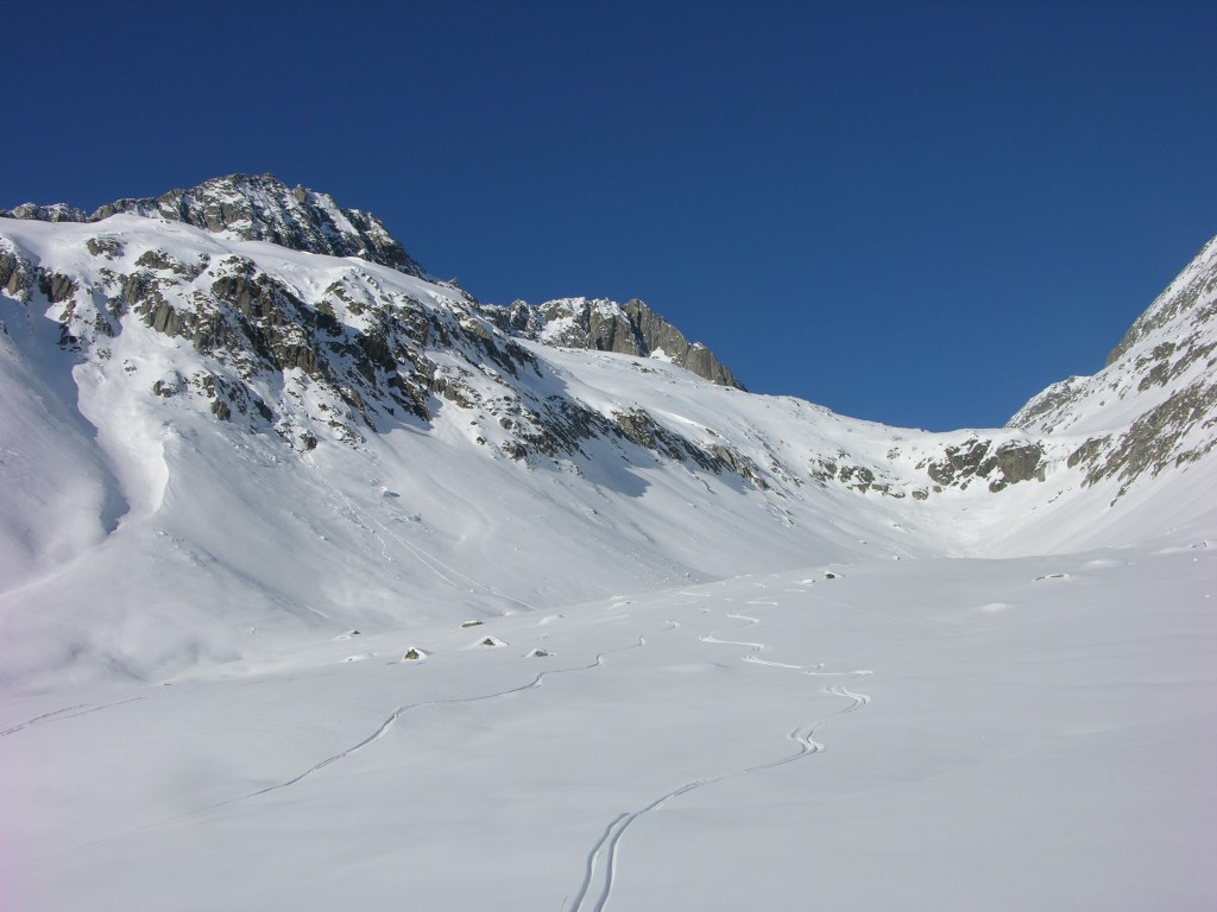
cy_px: 456
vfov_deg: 40.7
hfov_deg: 52.6
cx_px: 608
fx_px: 1231
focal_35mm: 35
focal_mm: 8.9
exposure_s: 1/360
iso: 50
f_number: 8
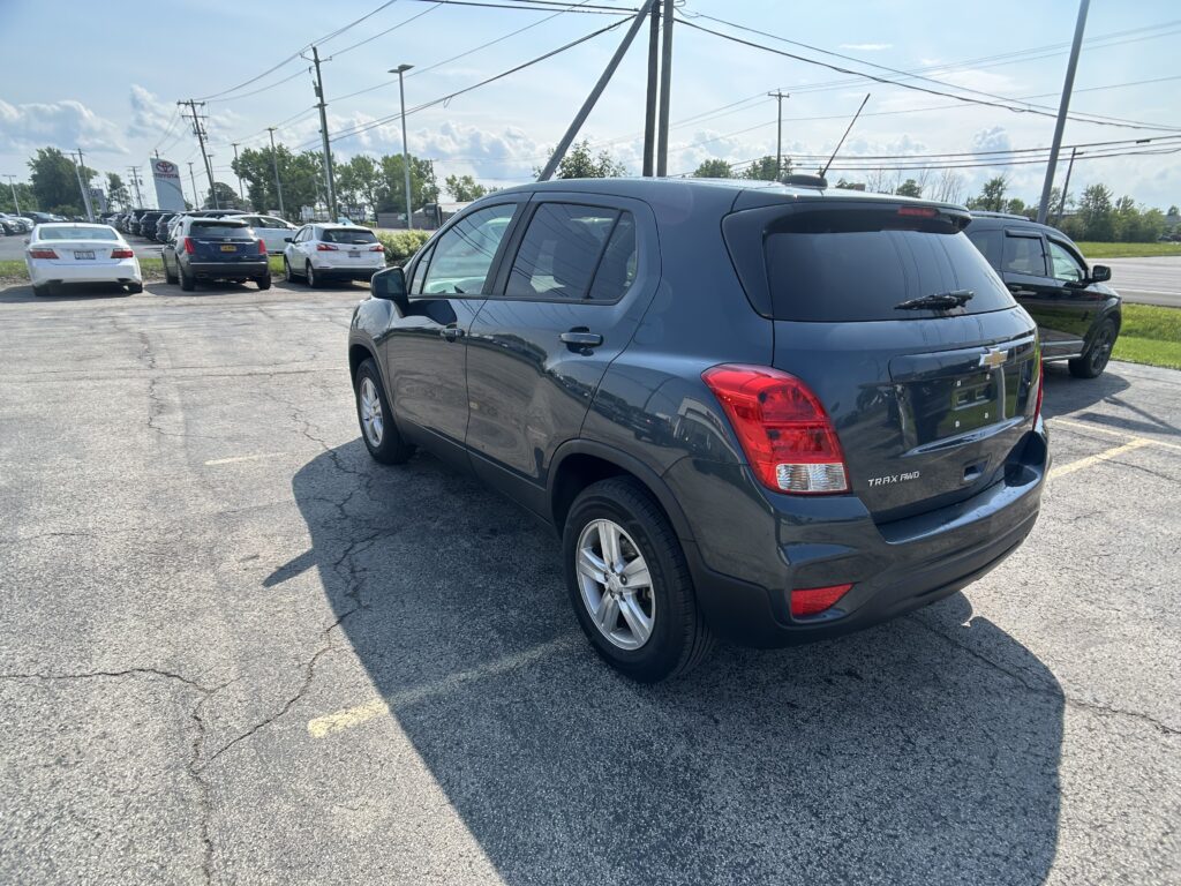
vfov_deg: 53.1
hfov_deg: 67.3
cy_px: 443
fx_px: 887
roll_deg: -0.4
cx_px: 590
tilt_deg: -16.7
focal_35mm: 26
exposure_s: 1/2123
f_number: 1.5
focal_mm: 5.7
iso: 50
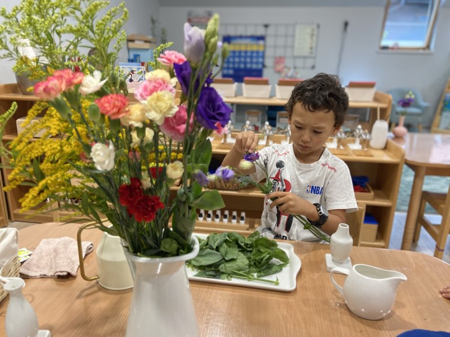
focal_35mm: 26
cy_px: 168
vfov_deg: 53.1
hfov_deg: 67.3
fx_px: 338
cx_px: 225
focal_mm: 4.25
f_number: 1.8
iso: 100
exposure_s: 1/50
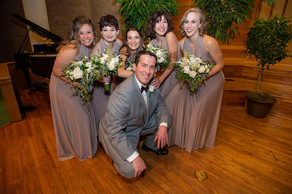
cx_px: 147
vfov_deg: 67.3
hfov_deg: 90.0
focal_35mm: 18
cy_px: 94
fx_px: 146
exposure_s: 1/160
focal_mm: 17
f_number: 3.5
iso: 800
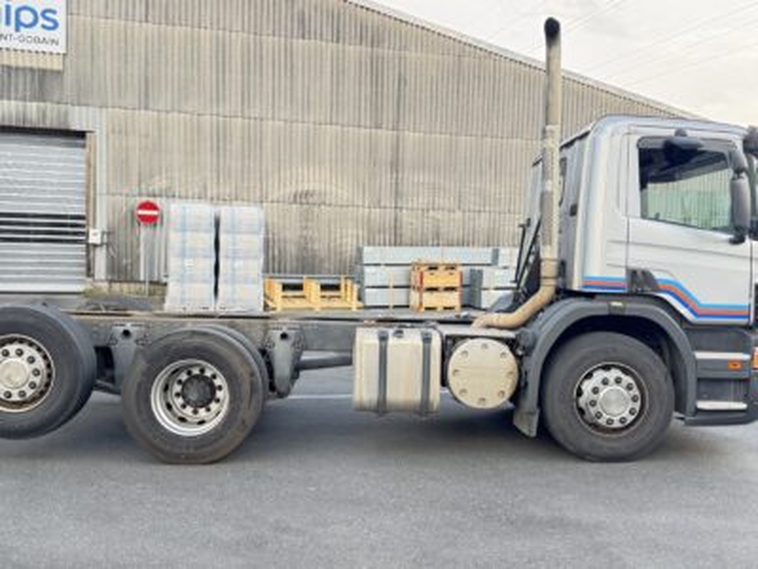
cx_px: 379
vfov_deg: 56.8
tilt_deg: -2.7
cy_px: 284
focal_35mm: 24
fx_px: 526
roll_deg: -0.6
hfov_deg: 71.6
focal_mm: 6.76
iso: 100
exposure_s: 1/146
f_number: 1.78
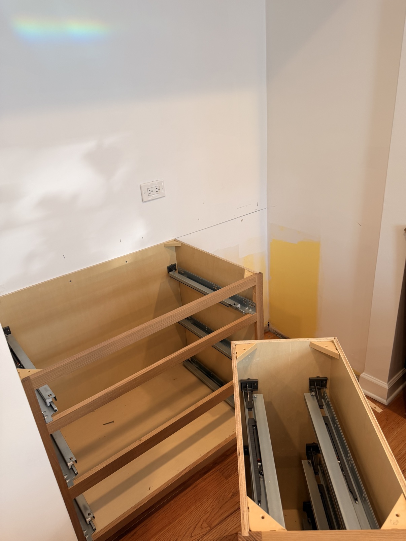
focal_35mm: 24
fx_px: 375
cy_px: 270
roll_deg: +6.2
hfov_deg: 56.8
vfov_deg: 71.6
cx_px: 203
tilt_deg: -26.4
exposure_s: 1/120
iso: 125
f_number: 1.78
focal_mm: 6.76
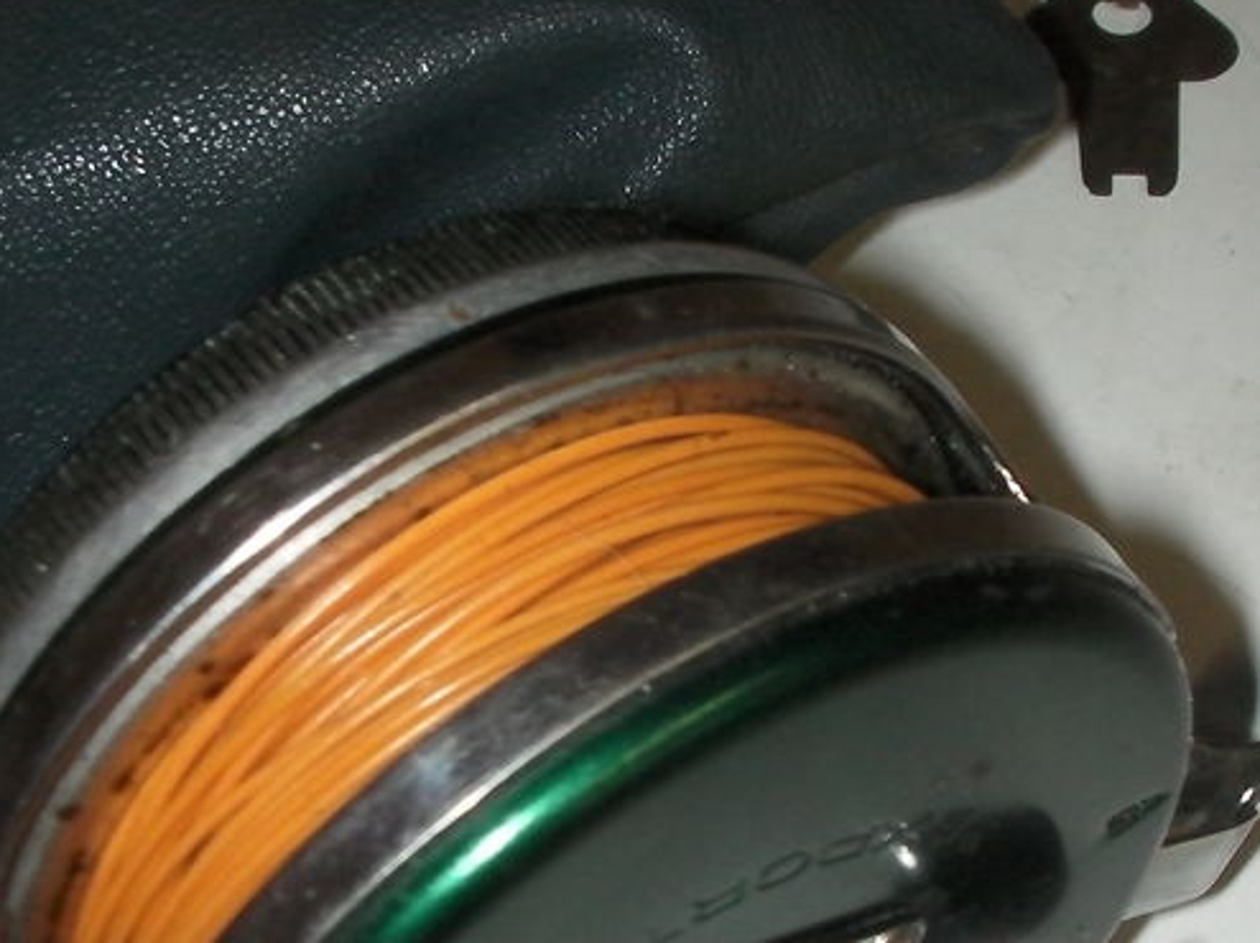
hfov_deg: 25.3
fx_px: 2801
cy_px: 573
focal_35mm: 77
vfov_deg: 19.1
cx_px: 571
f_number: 5.6
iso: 200
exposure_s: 1/30
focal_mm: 6.3
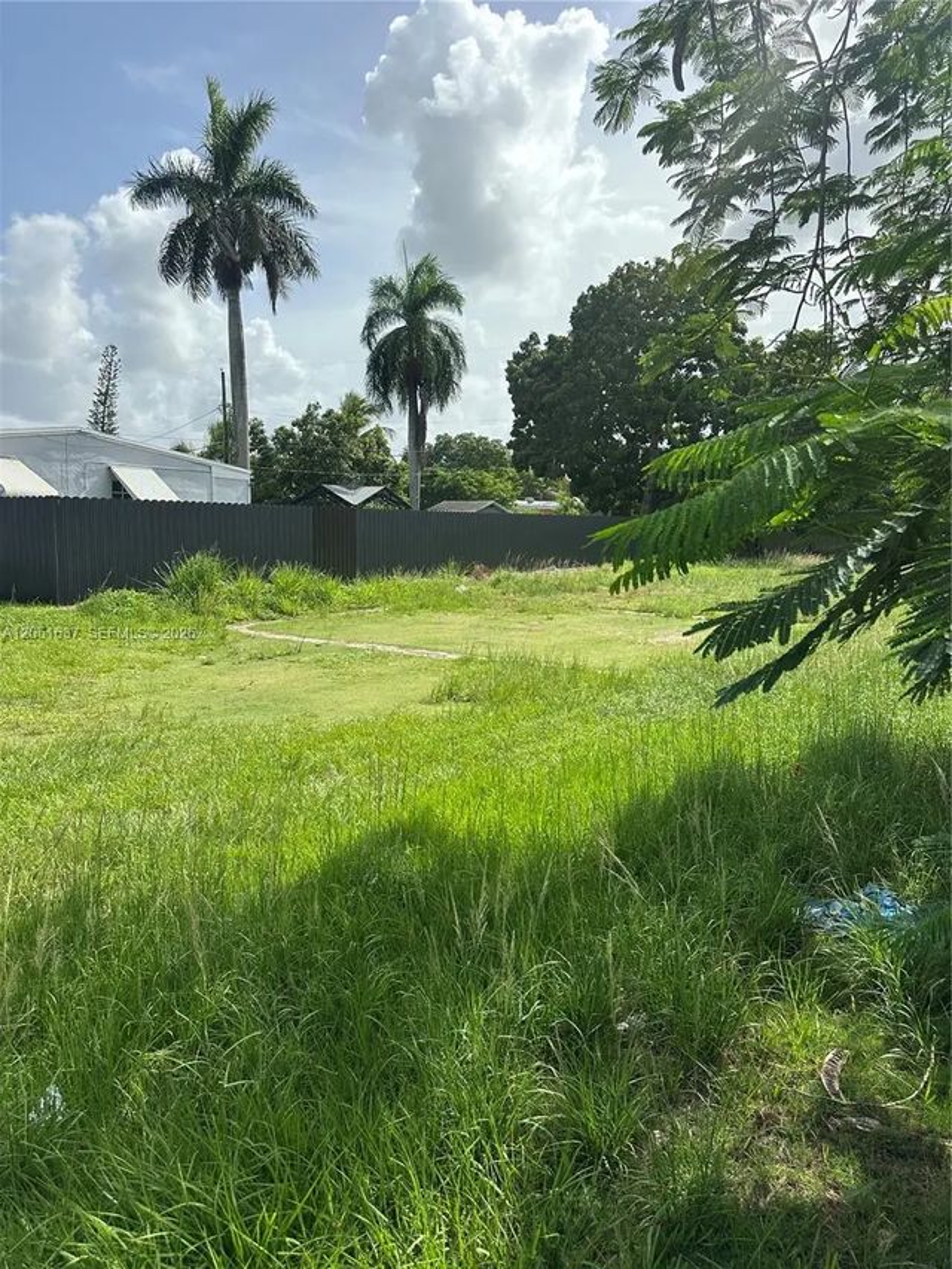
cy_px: 634
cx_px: 476
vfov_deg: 71.6
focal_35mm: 24
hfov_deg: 56.8
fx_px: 880
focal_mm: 6.86
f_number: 1.78
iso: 80
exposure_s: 1/4762
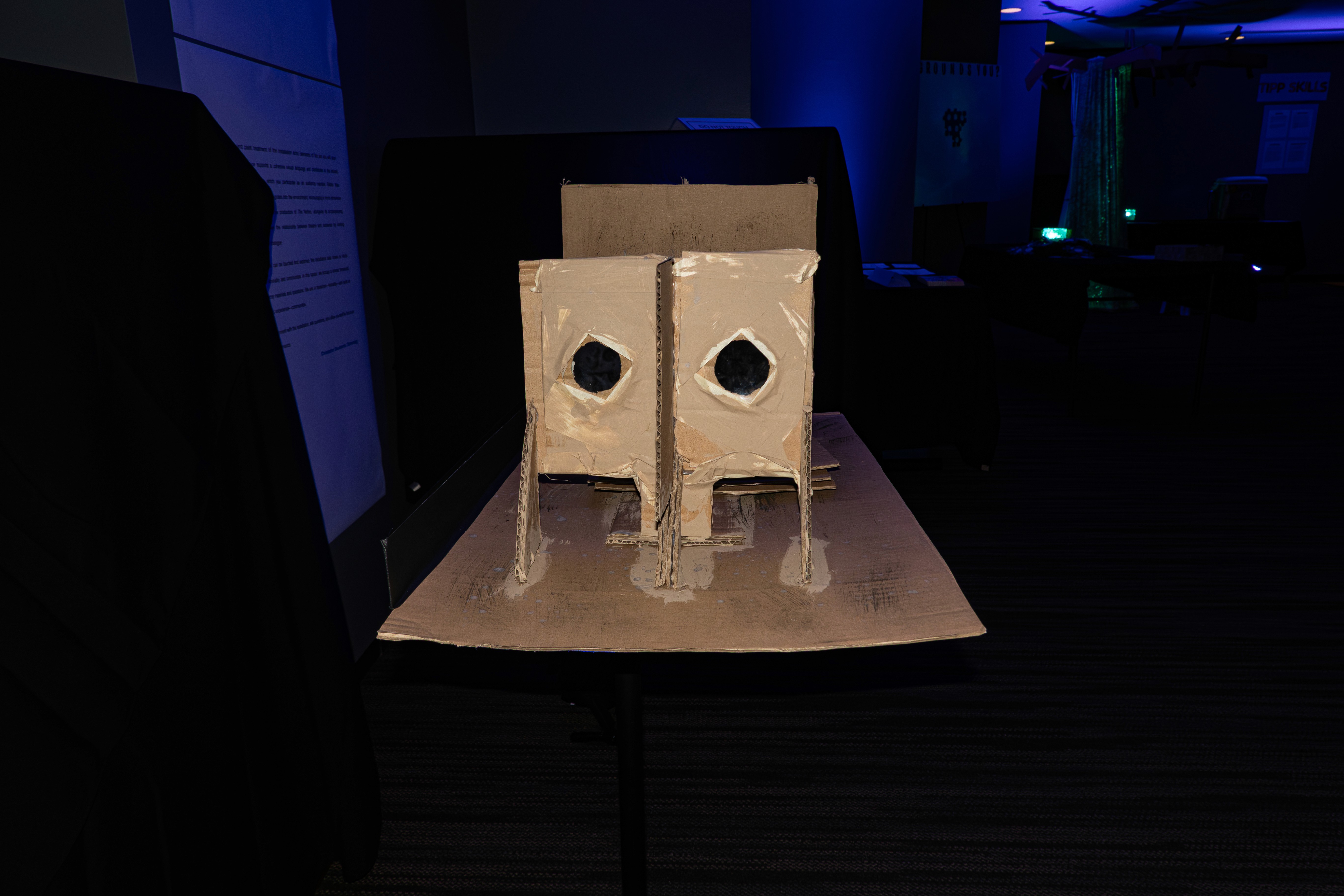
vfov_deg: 53.1
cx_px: 672
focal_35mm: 24
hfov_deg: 73.7
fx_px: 896
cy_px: 448
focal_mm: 9
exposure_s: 1/60
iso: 500
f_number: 4.5
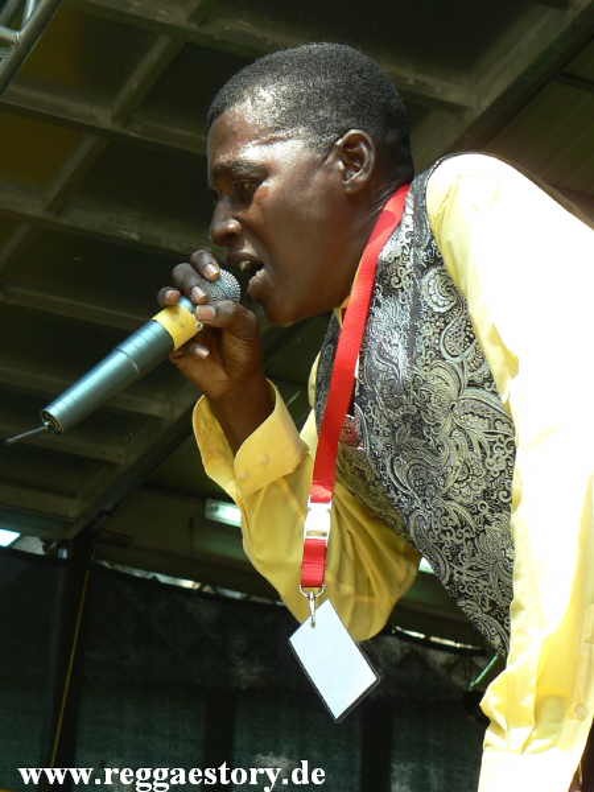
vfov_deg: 24.4
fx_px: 1830
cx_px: 297
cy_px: 396
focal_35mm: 80
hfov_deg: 18.4
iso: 64
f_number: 3.2
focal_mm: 13.7
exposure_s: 1/80
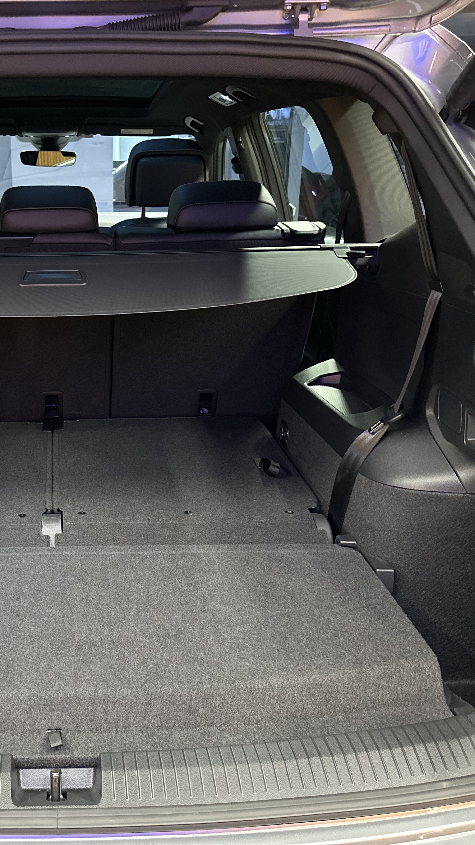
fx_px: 784
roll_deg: +1.0
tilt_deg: -17.1
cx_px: 56
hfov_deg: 32.2
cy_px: 421
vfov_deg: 56.6
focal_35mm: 35
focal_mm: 6.86
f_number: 1.78
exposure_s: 1/33
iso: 800
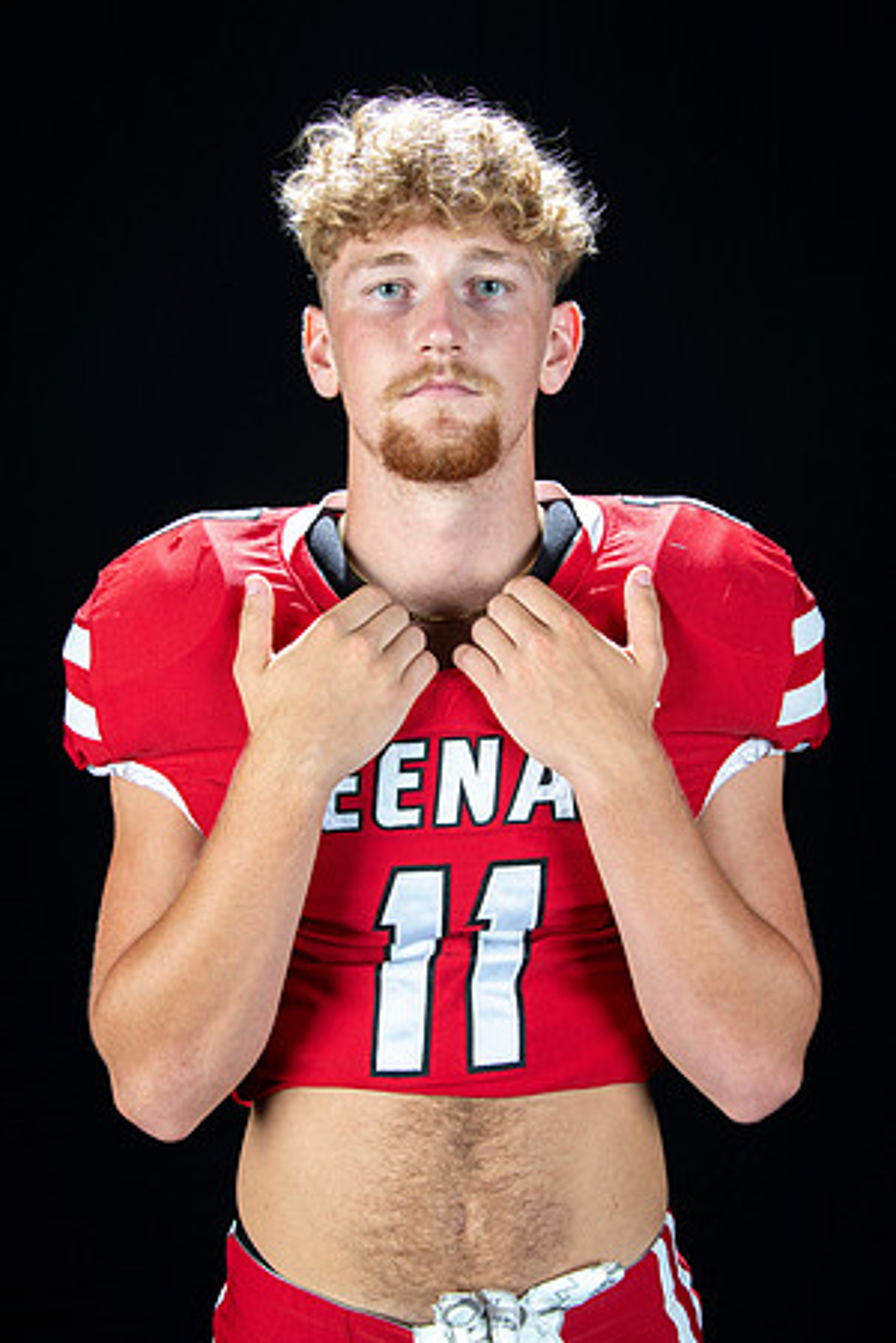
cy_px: 672
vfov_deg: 35.6
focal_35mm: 56
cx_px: 448
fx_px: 2091
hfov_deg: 24.2
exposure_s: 1/160
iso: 320
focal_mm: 56
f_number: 9
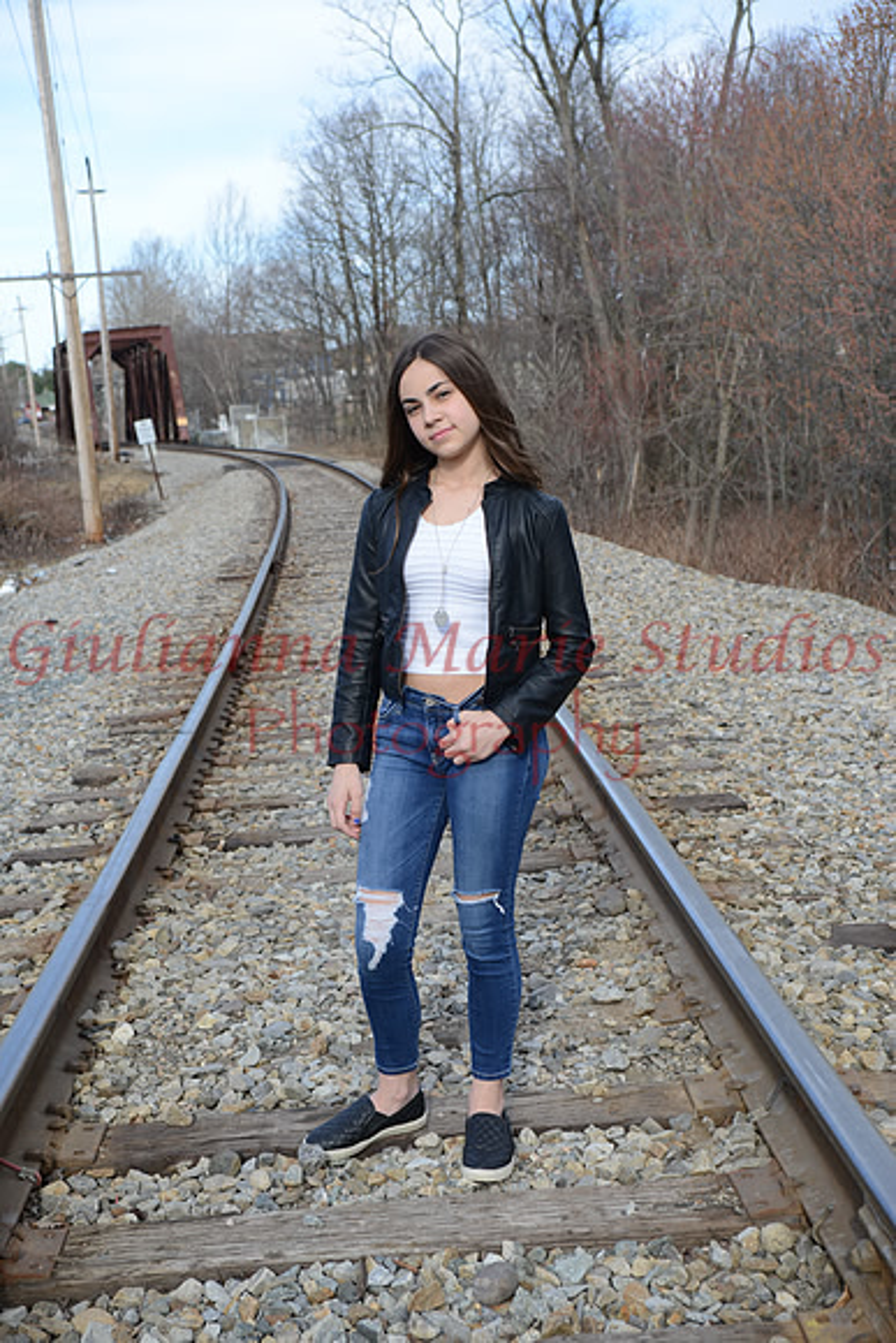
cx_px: 448
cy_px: 672
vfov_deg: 36.2
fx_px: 2052
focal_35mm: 55
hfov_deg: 24.6
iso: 320
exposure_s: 1/250
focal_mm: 55
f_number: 9
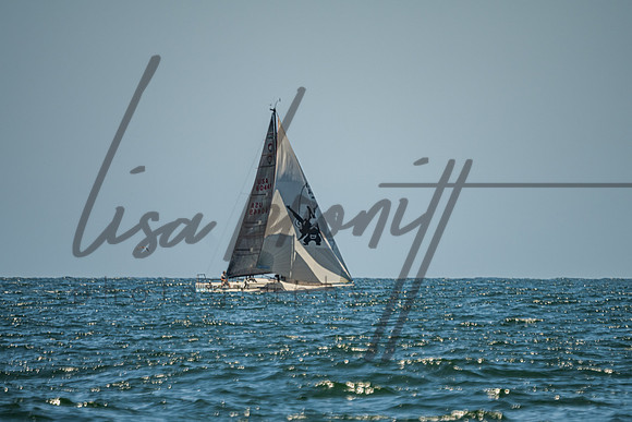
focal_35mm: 531
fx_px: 9328
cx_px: 328
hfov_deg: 3.9
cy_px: 266
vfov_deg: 2.6
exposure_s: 1/800
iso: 320
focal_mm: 400
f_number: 5.6
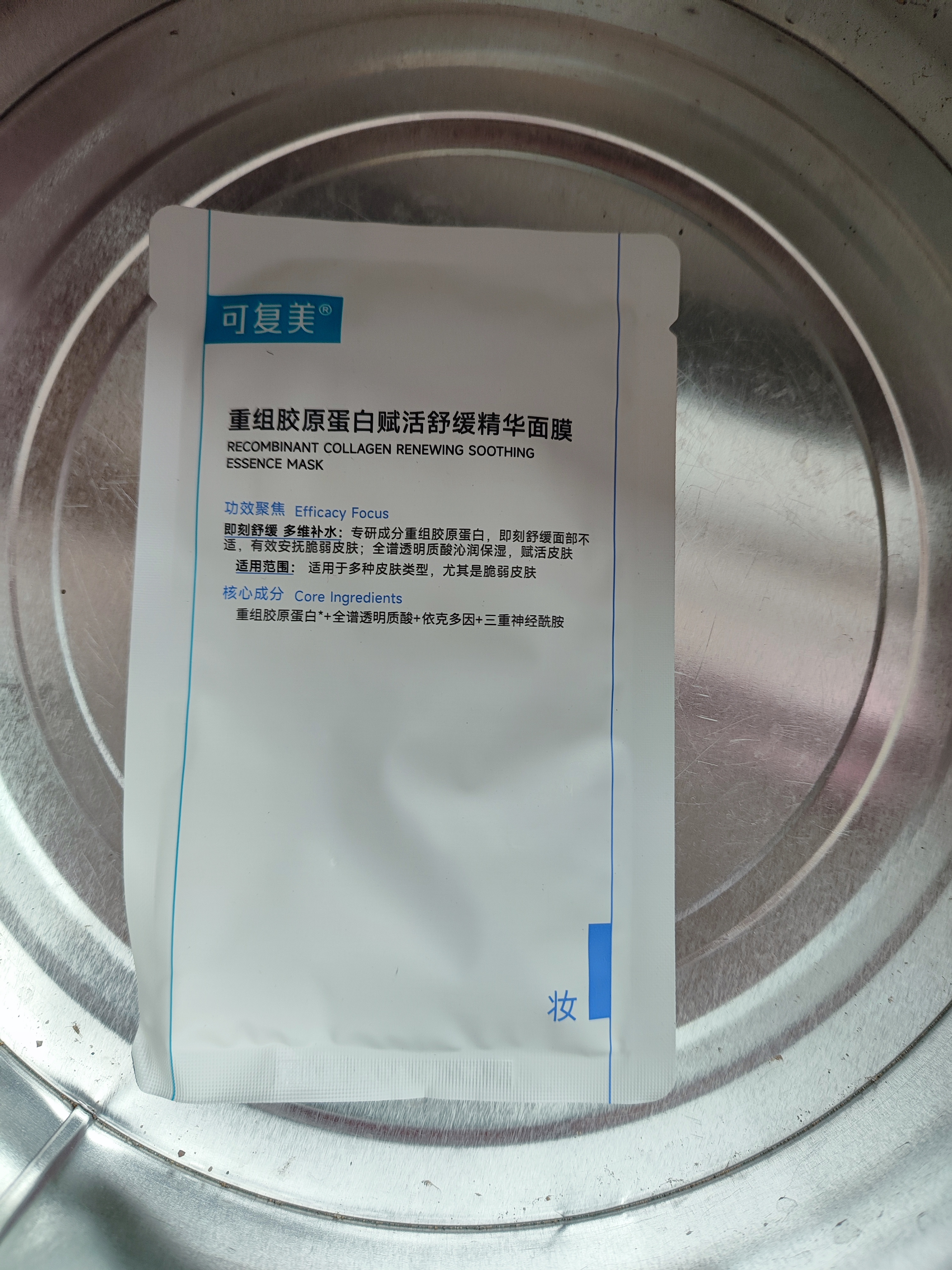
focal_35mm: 24
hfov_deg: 56.8
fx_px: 880
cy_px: 635
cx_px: 476
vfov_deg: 71.6
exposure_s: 1/100
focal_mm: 5.26
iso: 75
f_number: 1.65
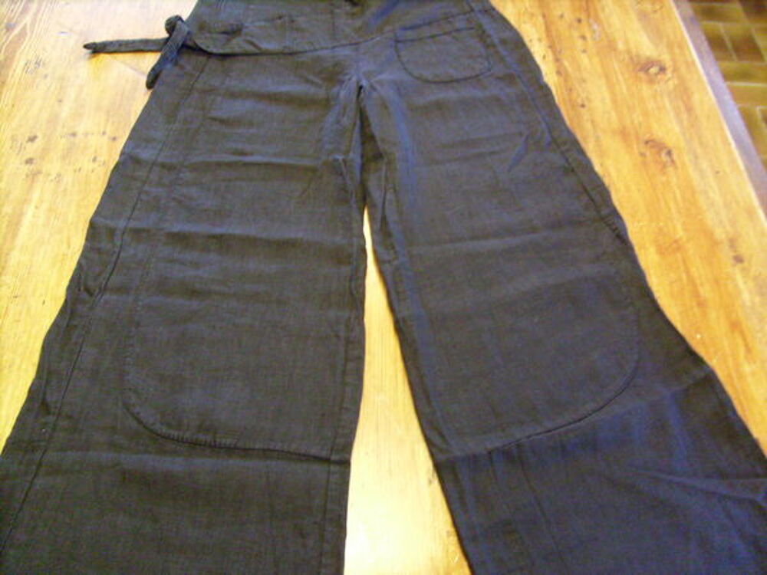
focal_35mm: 35
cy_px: 288
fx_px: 776
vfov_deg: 40.7
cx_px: 384
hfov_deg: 52.6
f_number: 2.8
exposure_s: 1/10
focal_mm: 5.8
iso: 200
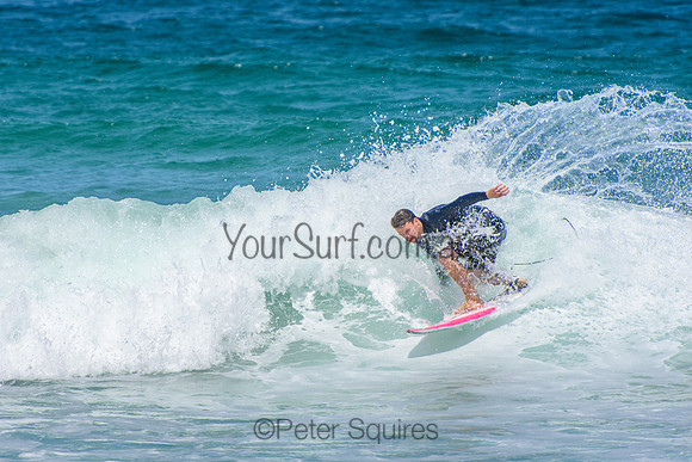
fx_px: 11535
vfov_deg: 2.3
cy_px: 231
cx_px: 346
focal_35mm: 600
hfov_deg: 3.4
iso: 220
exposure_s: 1/2000
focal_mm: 400
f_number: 5.6
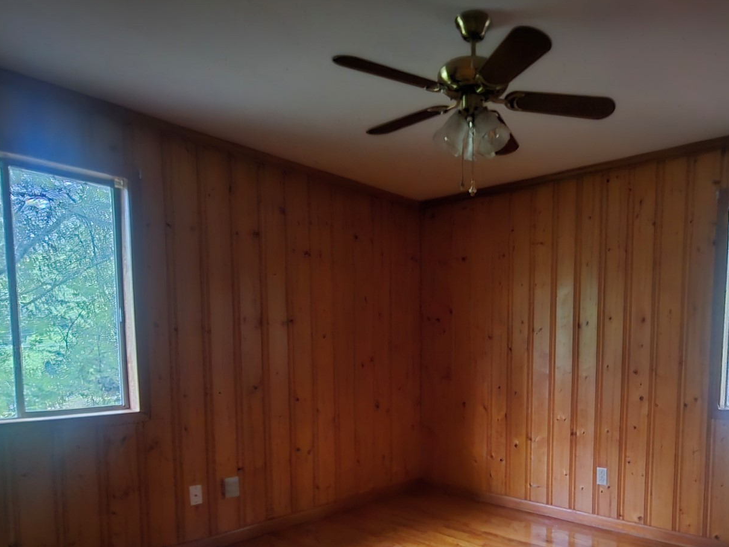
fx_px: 463
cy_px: 398
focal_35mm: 22
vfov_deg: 58.5
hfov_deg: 74.4
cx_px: 475
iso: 1600
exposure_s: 1/7.5
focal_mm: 2.2
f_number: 2.2
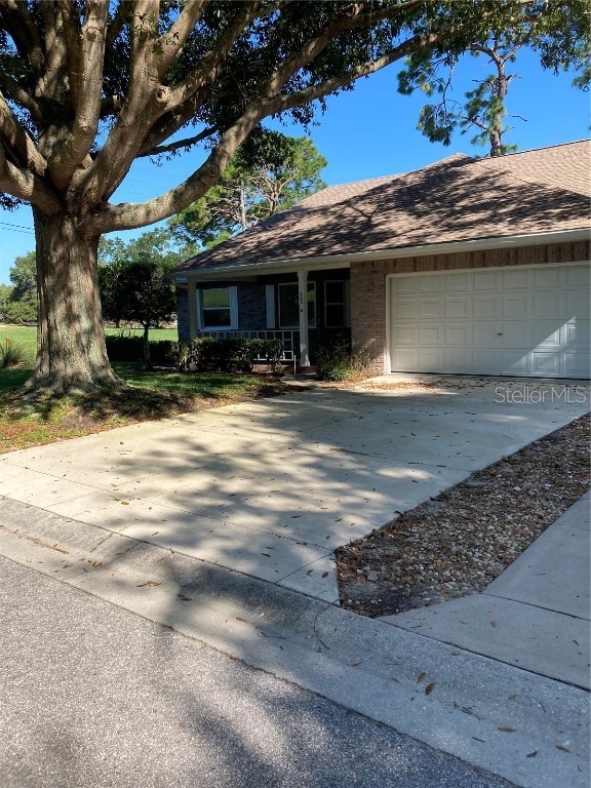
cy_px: 394
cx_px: 296
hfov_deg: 49.7
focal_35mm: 28
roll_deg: +1.5
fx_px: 637
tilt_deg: -5.7
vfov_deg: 63.4
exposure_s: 1/827
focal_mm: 3.99
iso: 20
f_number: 1.8
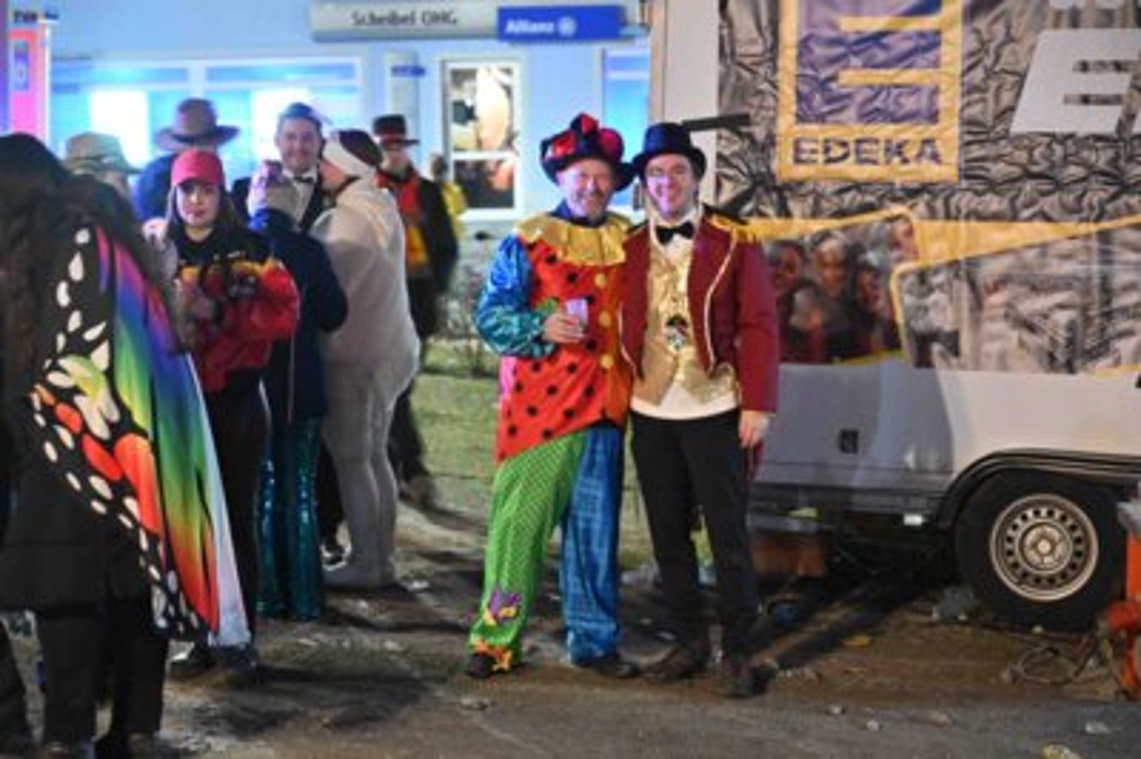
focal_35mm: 70
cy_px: 380
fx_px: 2217
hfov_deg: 28.9
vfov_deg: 19.4
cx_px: 570
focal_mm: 70
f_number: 4
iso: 10000
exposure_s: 1/10
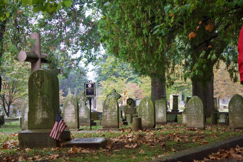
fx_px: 537
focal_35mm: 80
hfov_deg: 25.5
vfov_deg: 17.2
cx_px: 122
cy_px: 81
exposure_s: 1/160
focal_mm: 53
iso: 2000
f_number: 3.5
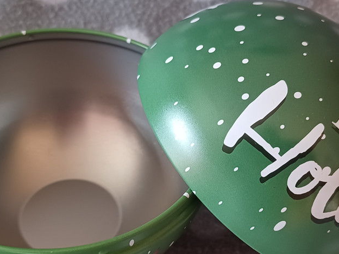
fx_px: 402
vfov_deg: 35.1
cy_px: 147
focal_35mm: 41
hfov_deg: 45.7
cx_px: 153
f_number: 1.8
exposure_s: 1/33.4
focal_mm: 4.6
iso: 400
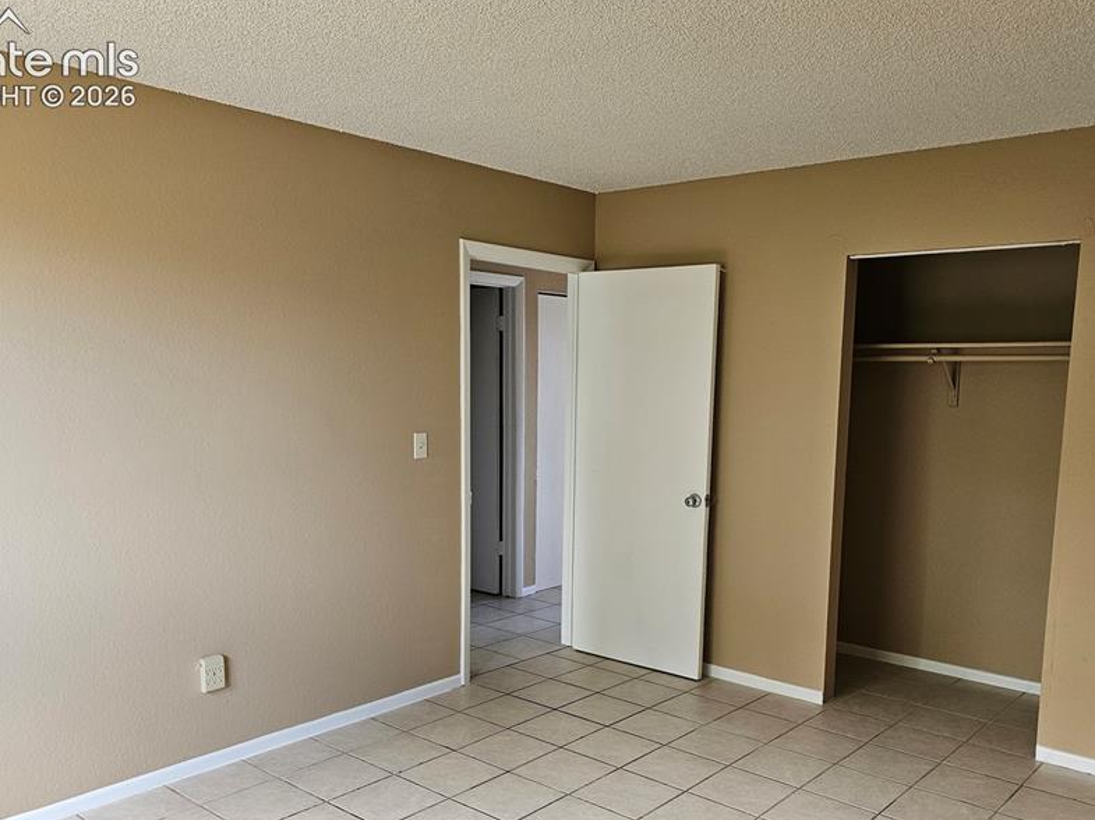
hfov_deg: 59.9
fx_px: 949
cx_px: 580
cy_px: 518
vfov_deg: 46.3
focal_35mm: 30
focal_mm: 6.3
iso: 250
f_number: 1.7
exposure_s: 1/120
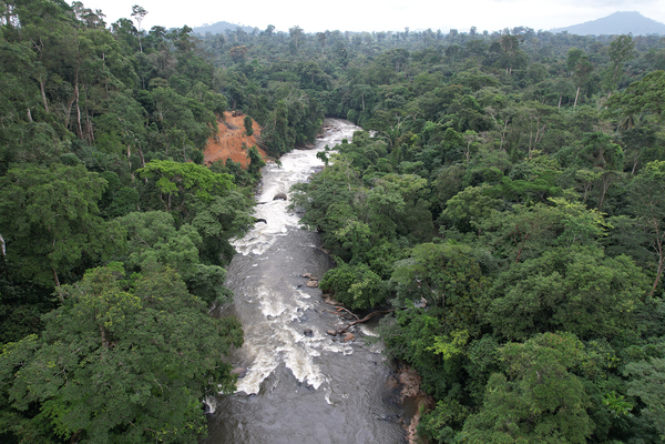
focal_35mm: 22
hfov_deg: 78.6
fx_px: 406
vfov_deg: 57.2
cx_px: 332
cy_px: 222
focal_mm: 8.38
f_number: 2.8
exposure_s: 1/400
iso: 100
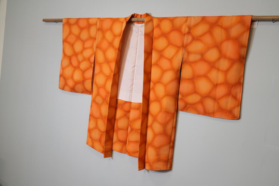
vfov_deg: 33.4
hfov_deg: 48.5
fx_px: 310
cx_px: 140
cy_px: 93
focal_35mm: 40
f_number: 4
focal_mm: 40
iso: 160
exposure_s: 1/40
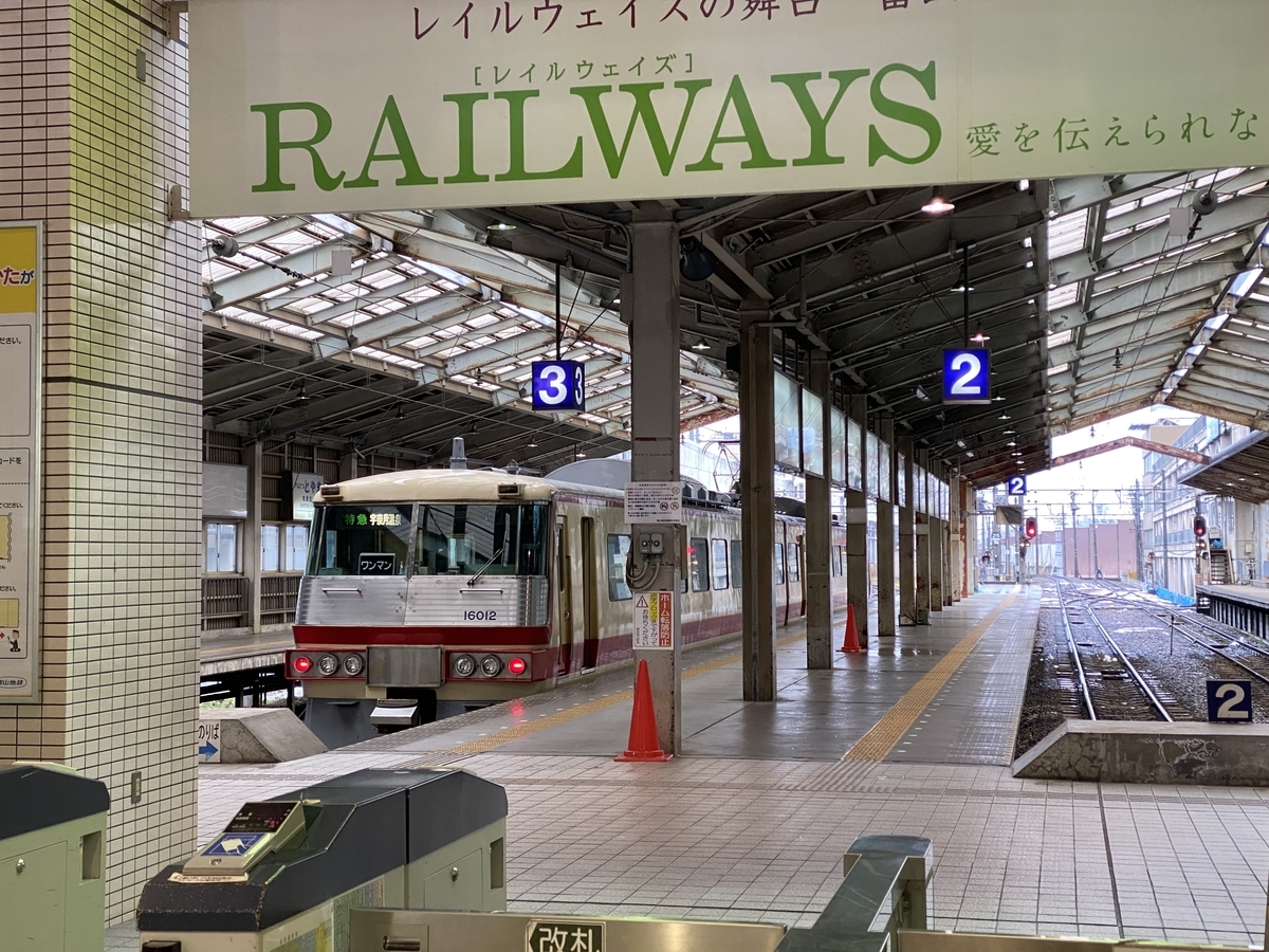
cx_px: 634
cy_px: 476
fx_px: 1906
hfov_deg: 36.8
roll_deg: -1.1
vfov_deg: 28.0
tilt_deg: +3.0
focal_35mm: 52
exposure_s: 1/60
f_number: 2
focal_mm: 6
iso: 125
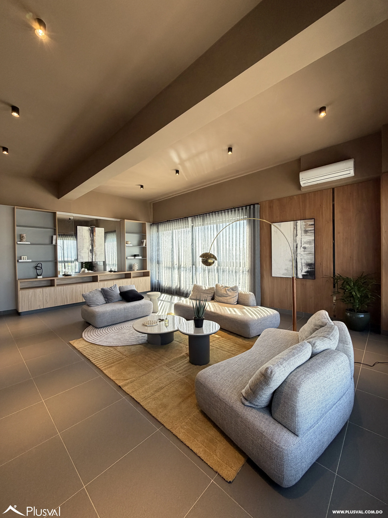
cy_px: 259
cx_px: 194
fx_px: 209
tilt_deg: -0.9
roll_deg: +0.2
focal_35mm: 14
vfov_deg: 102.1
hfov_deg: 85.7
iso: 160
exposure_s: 1/121
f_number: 2.2
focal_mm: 2.22
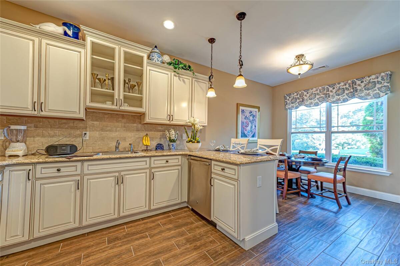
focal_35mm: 14
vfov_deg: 81.1
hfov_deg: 104.3
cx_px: 200
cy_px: 133
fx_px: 155
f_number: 5
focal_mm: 14
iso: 100
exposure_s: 1/8
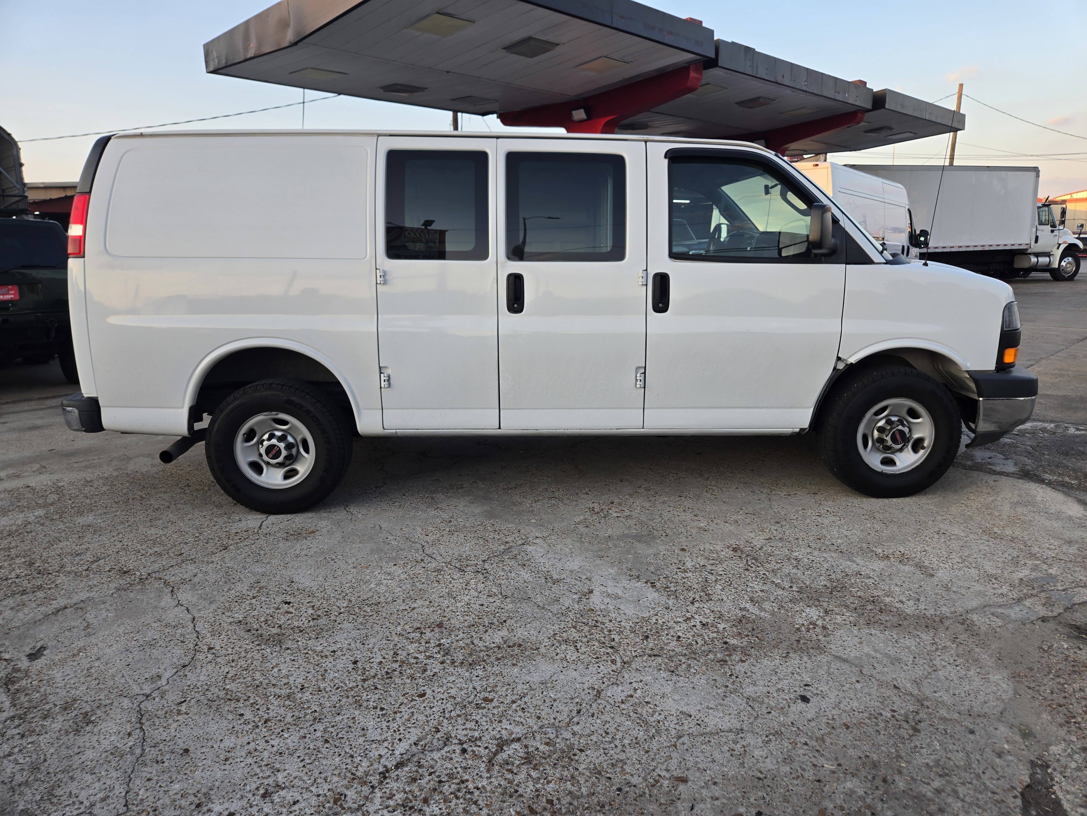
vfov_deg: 58.9
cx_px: 544
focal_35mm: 23
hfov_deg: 73.9
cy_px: 408
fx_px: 722
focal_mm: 5.4
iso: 25
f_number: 1.8
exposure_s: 1/211
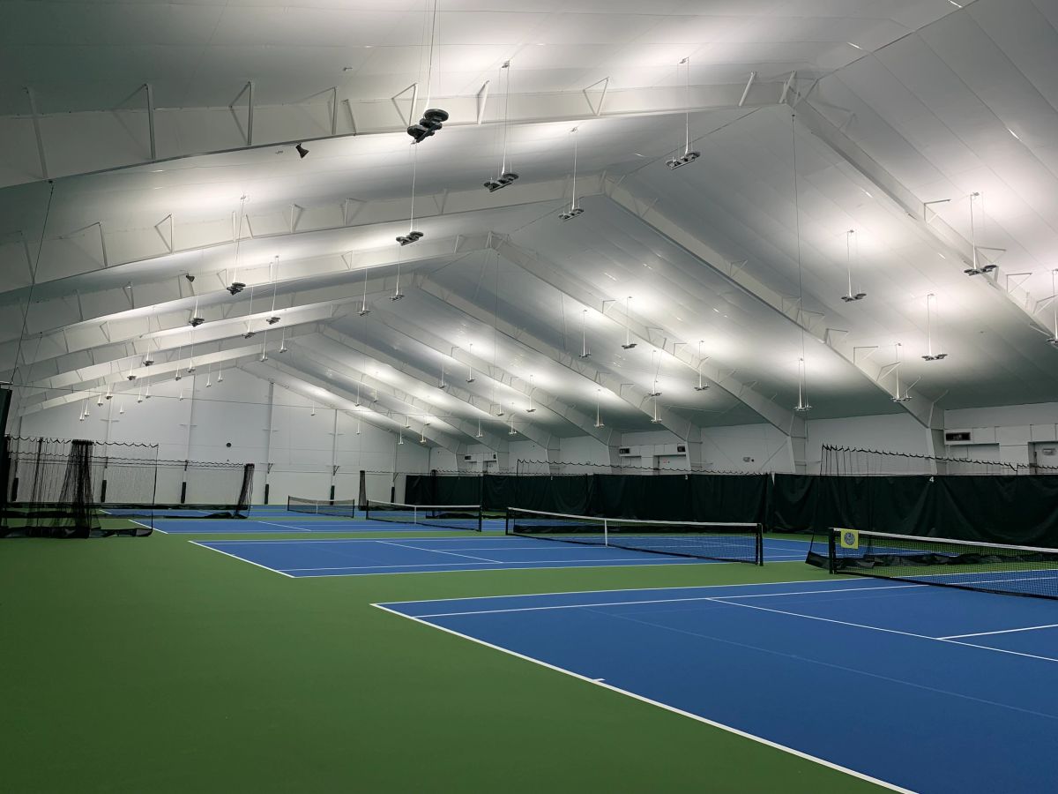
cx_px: 529
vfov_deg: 53.1
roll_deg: -1.8
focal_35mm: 26
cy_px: 397
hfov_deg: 67.3
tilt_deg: +6.3
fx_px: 795
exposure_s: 1/125
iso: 25
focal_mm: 4.25
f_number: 1.8
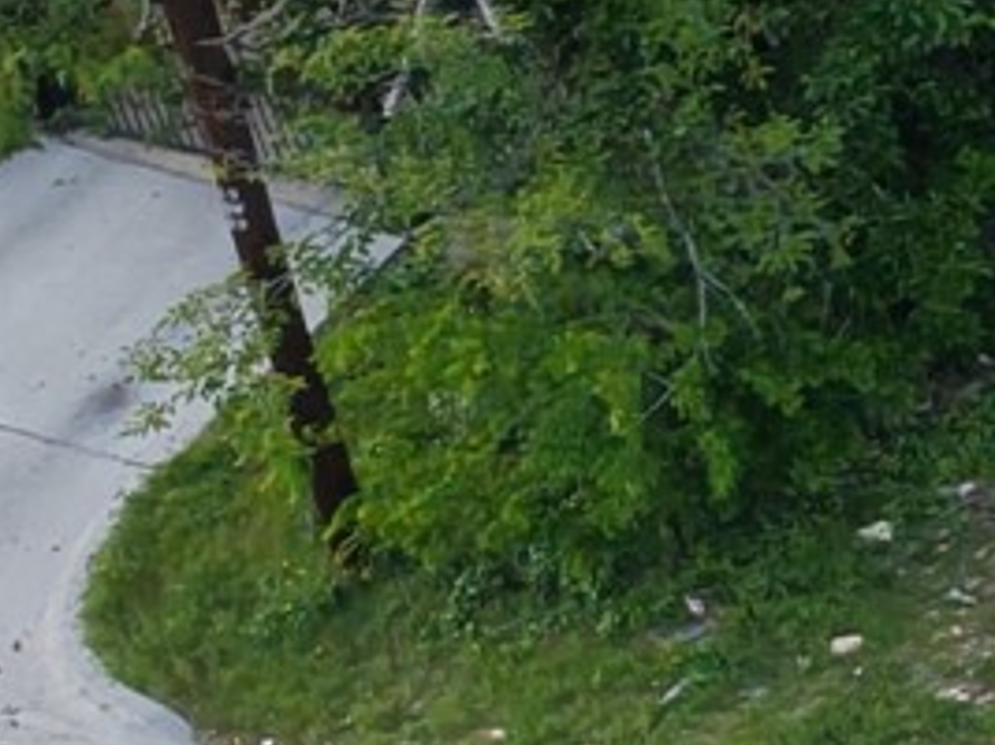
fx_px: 5287
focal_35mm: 184
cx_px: 3622
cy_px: -462
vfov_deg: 7.9
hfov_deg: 8.0
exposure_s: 1/500
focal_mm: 8.67
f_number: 1.8
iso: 100
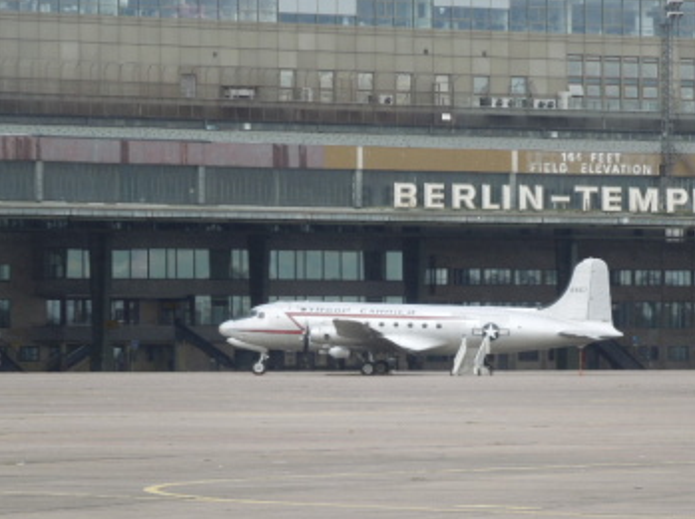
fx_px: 5496
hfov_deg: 7.2
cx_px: 398
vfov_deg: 5.4
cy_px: 343
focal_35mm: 274
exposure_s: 1/200
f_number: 5
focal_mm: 34.4
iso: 110
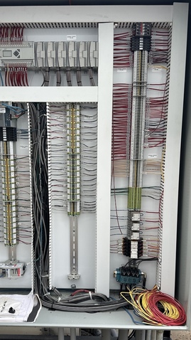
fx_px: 315
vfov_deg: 56.3
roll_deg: -1.4
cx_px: 80
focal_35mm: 35
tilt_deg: -10.9
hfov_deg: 33.7
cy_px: 199
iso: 80
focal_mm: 6.86
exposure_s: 1/714
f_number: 1.78
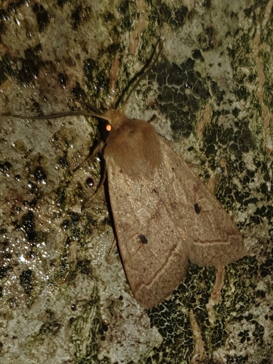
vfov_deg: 67.3
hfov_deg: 53.1
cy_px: 182
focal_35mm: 26
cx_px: 136
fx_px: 273
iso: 50
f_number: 1.5
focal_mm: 4.3
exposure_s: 1/2033
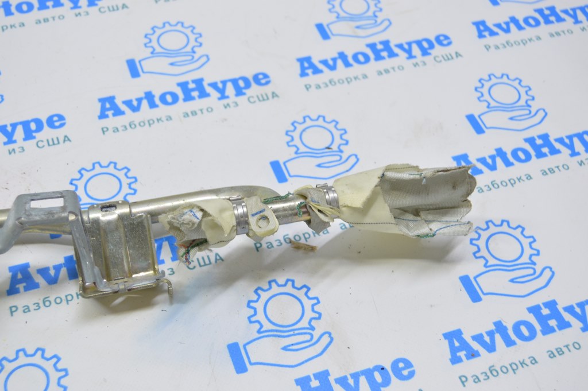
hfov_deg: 38.9
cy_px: 196
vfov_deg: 26.4
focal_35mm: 51
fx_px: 832
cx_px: 294
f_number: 5.6
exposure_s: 1/20
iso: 400
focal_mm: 34
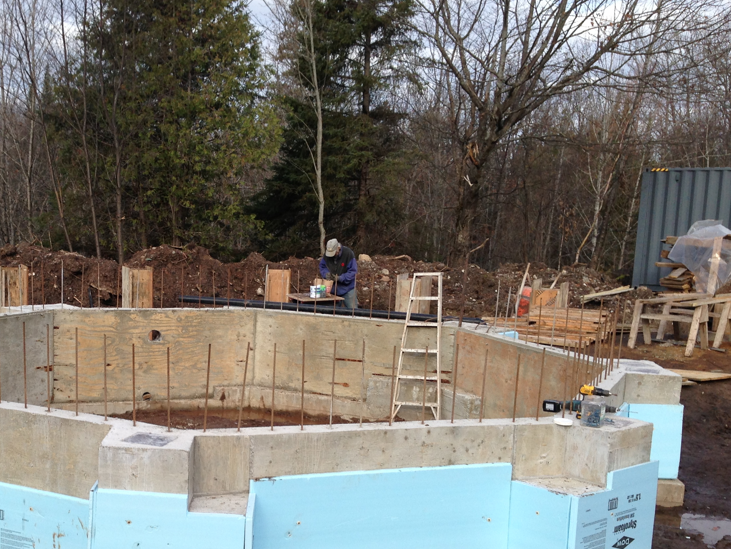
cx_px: 199
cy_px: 364
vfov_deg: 29.5
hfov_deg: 38.1
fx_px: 1035
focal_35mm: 49
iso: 50
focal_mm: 4.13
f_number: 2.4
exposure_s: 1/669
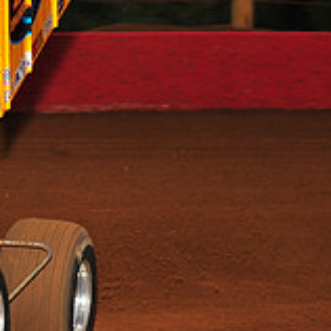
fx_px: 3364
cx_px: -209
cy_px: 82
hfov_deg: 5.6
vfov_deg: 5.6
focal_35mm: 311
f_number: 6.3
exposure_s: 1/320
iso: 800
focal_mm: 100
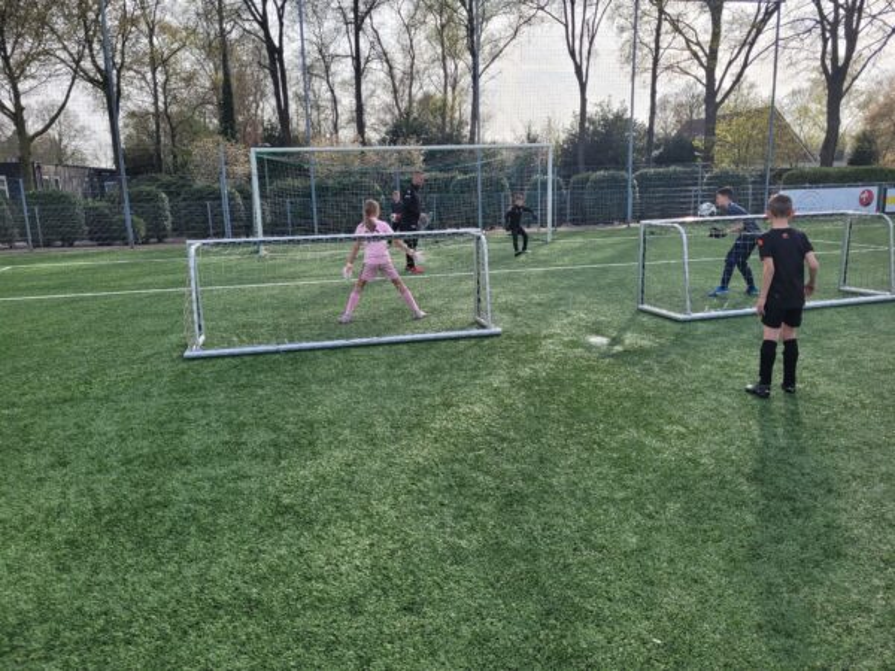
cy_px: 336
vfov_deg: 53.1
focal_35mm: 26
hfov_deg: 67.3
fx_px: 672
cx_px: 448
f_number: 1.8
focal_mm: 5.4
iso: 40
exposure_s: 1/1354
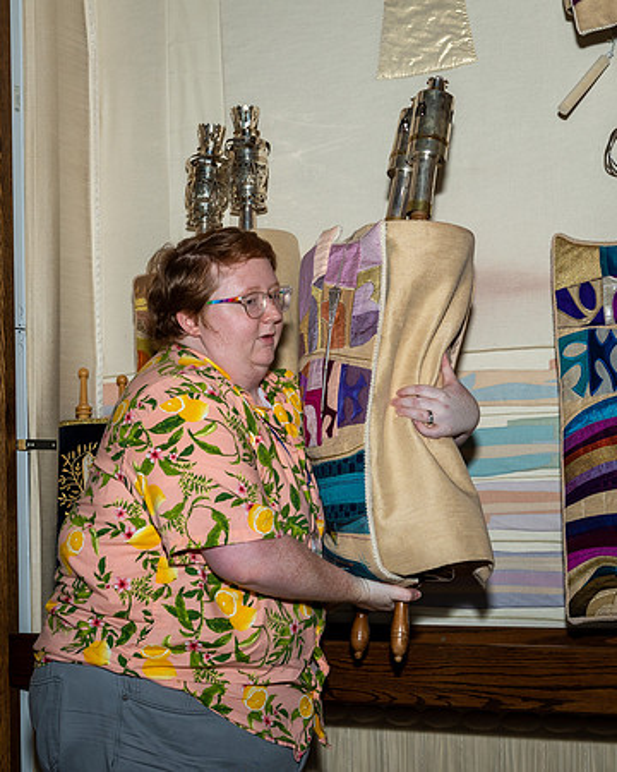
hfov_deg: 22.9
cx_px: 290
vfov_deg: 28.5
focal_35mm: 67
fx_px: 1521
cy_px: 379
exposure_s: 1/250
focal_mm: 31
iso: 320
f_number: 5.6
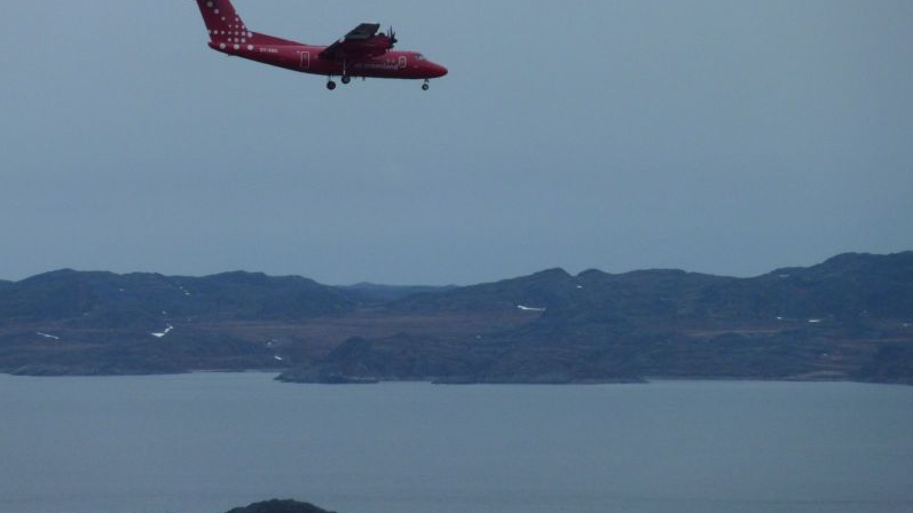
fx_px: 7939
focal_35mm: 328
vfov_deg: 3.7
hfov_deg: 6.6
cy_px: 204
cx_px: 457
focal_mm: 49.2
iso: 160
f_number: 5.6
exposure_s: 1/1000
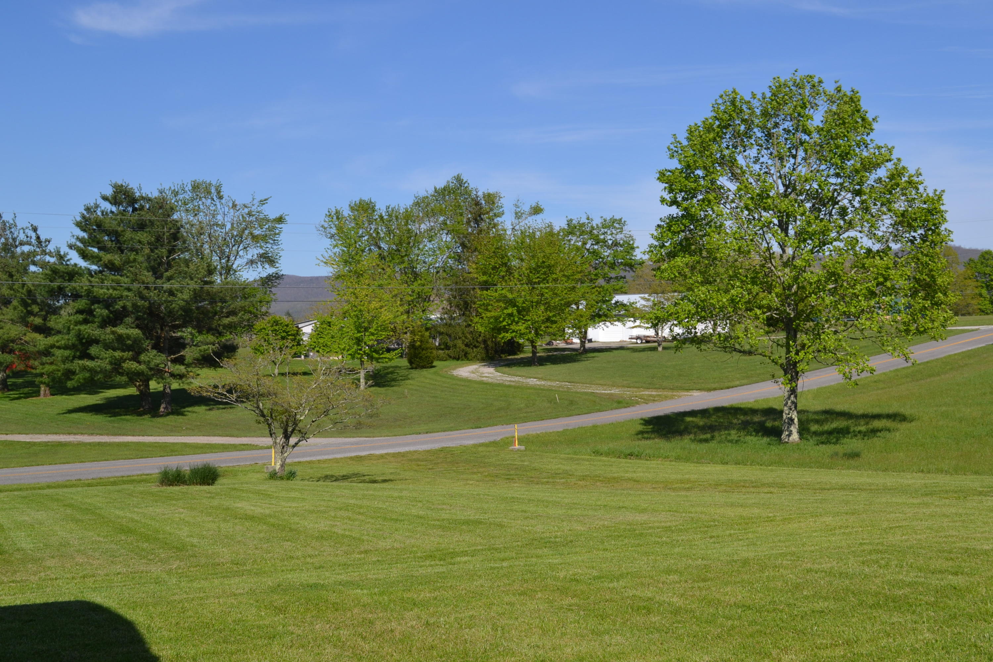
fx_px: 1241
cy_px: 331
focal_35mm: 45
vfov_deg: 29.9
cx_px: 496
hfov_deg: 43.6
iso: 100
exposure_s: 1/200
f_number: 7.1
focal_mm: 30
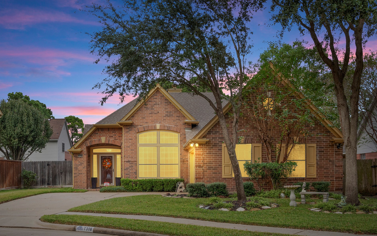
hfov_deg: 45.2
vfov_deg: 29.2
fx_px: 452
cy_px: 139
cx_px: 171
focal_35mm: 44
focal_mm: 38
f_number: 8
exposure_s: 1/125
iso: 500
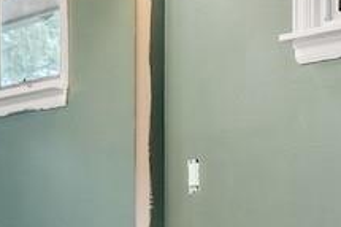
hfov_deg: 16.3
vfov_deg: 11.4
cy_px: 239
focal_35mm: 119
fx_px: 1126
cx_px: 449
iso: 500
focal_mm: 16
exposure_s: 1.6
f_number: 8
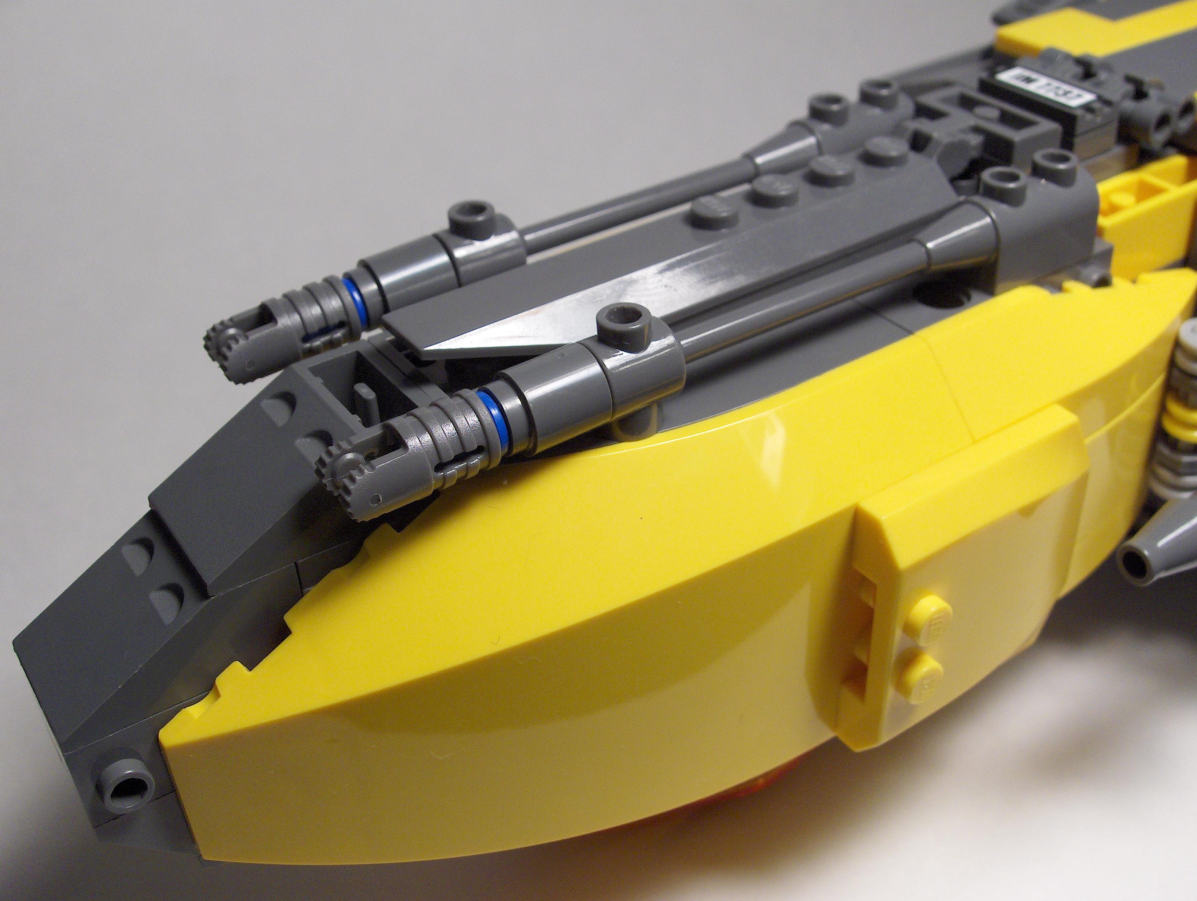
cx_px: 598
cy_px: 450
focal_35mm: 39
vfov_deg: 36.9
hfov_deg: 47.8
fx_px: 1350
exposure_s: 1/55.8
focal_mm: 8
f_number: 4.8
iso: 200
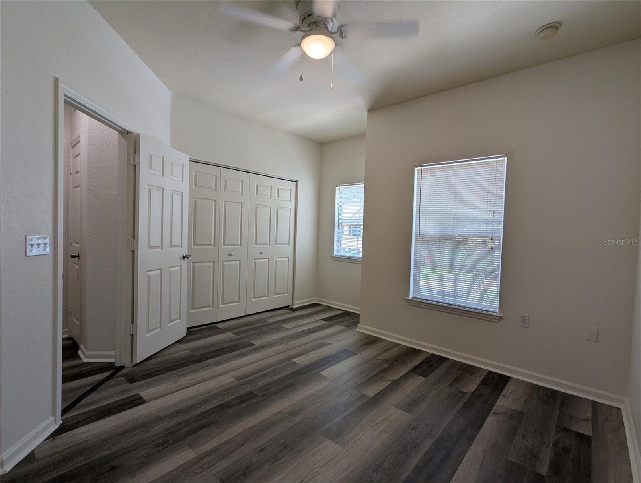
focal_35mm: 16
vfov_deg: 78.2
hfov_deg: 94.4
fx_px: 297
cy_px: 242
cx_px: 320
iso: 49
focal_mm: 2.35
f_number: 2.2
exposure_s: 1/120
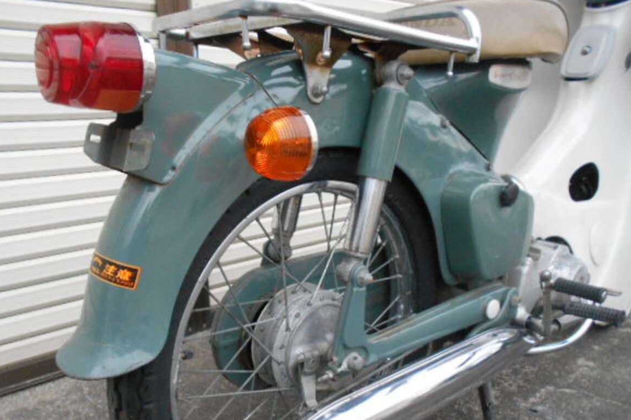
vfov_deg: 43.3
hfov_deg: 61.9
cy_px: 259
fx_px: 526
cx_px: 295
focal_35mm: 30
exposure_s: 1/250
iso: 560
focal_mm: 4.6
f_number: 3.2
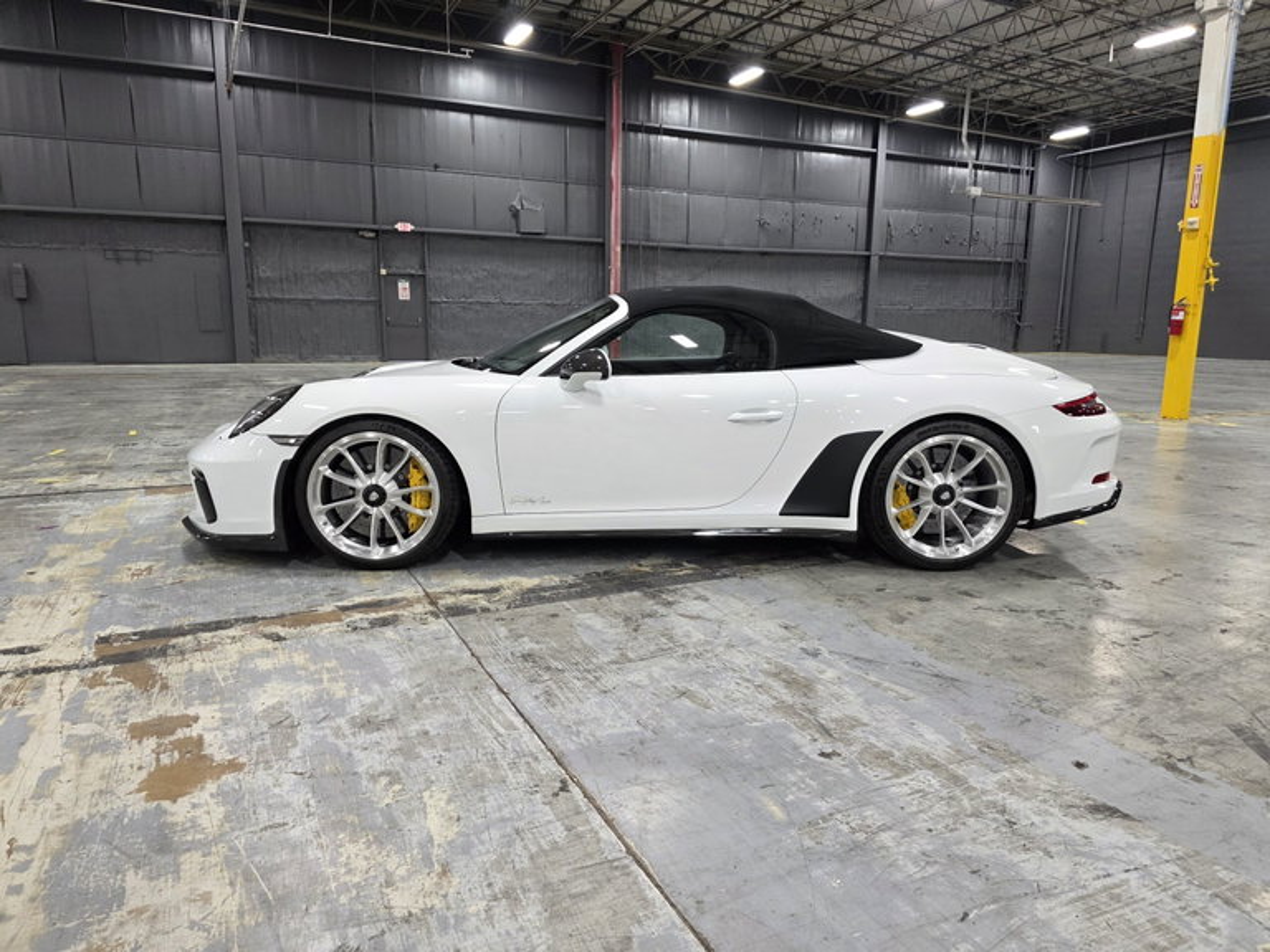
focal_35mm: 23
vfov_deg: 58.9
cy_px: 476
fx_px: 844
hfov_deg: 73.9
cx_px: 635
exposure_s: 1/120
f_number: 1.7
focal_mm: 6.3
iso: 250
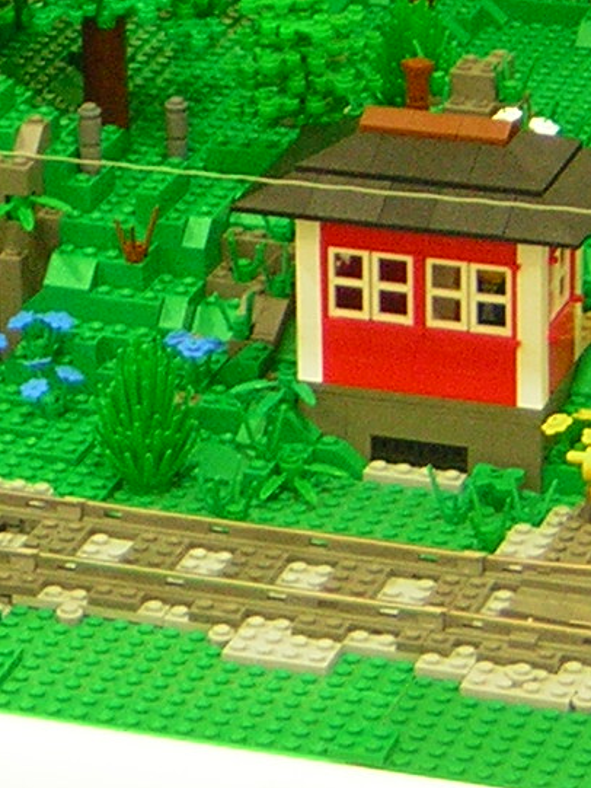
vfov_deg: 9.5
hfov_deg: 7.1
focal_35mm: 207
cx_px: -48
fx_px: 4710
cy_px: 55
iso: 127
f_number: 3.6
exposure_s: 1/5.7
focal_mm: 9.1
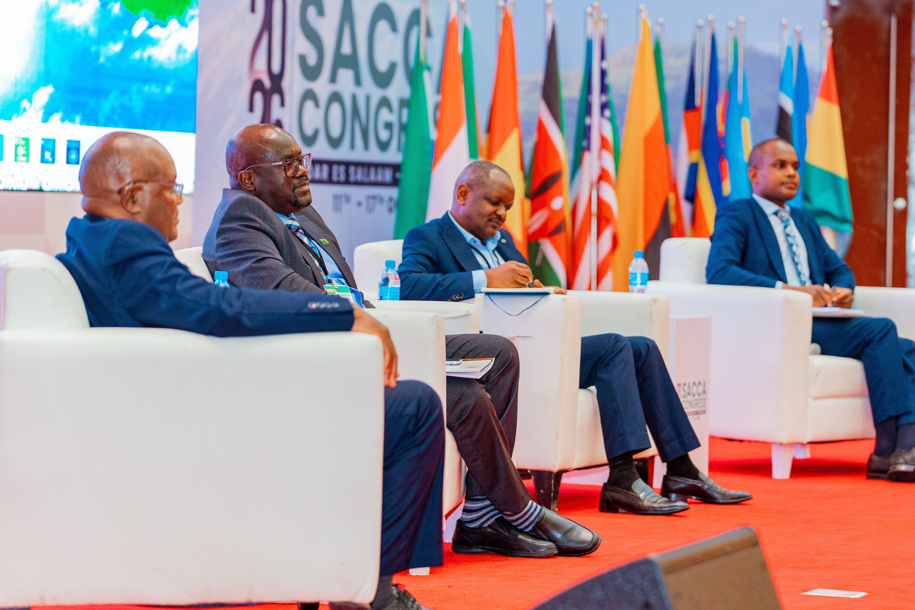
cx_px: 514
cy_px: 303
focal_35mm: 125
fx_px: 3186
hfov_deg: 16.3
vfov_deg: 10.9
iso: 2500
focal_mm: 108.3
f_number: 3.2
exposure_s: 1/160
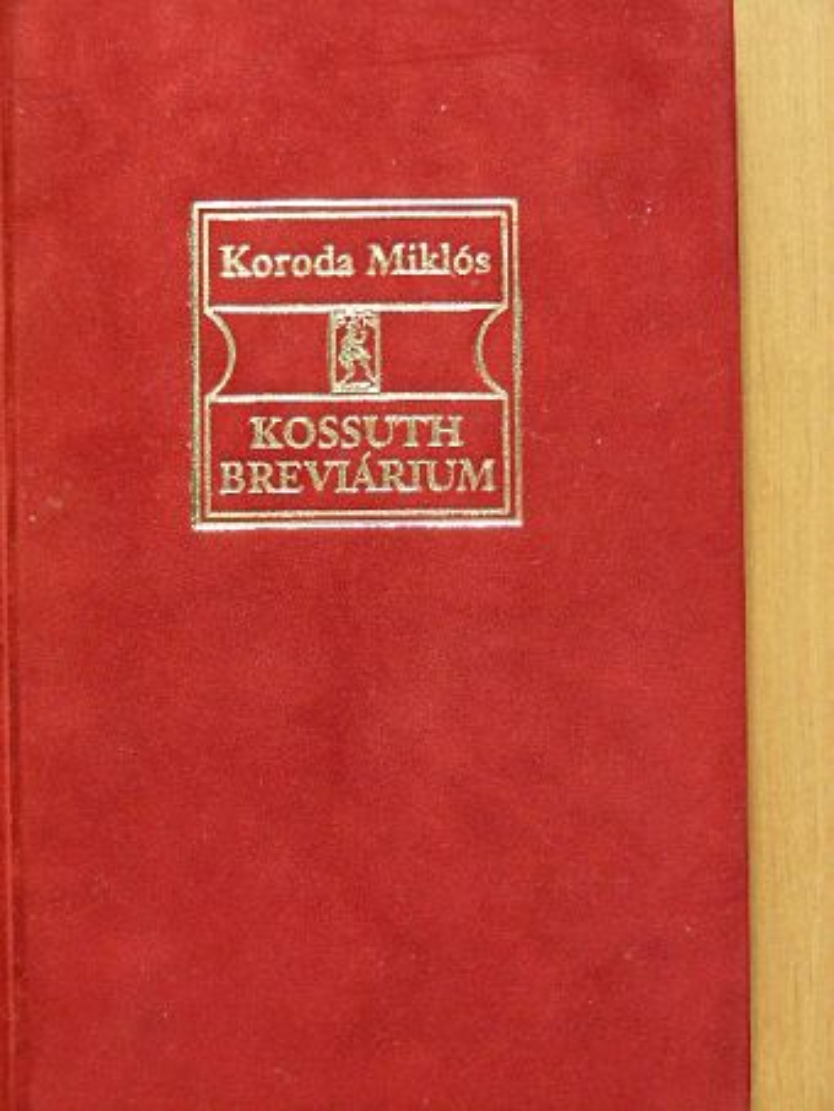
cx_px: 417
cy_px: 556
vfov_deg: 24.7
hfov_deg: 18.7
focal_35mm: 79
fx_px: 2537
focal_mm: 13.2
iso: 200
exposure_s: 1/26.1
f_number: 3.5
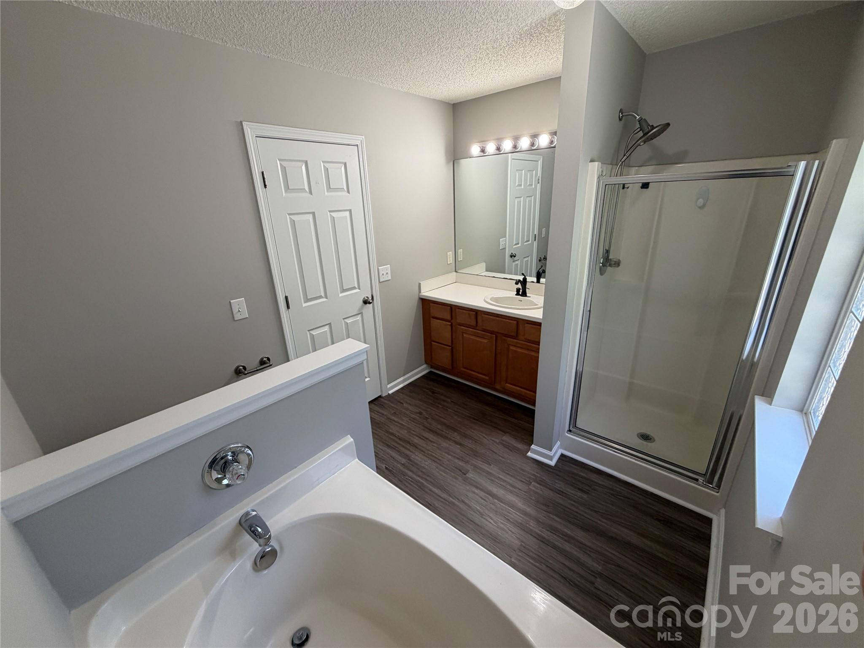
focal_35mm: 14
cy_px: 324
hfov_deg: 102.1
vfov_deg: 85.7
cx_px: 432
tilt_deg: -19.4
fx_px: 349
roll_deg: +2.3
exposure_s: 1/120
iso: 125
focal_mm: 2.22
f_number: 2.2
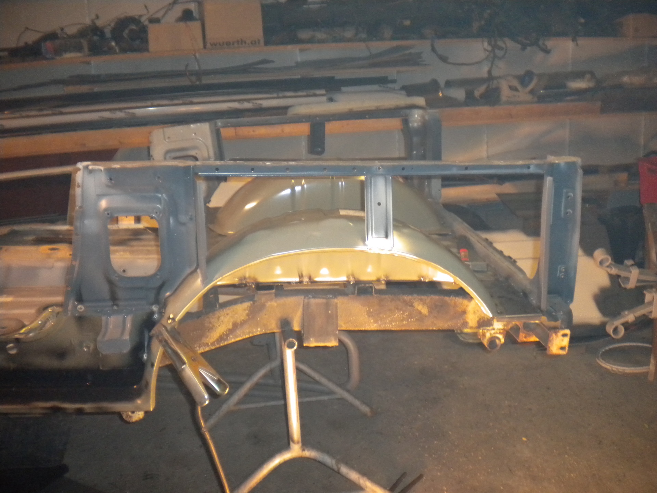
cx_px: 328
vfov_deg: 40.7
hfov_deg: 52.6
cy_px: 246
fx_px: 664
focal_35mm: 35
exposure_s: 1/30
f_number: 3.1
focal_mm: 6.3
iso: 400
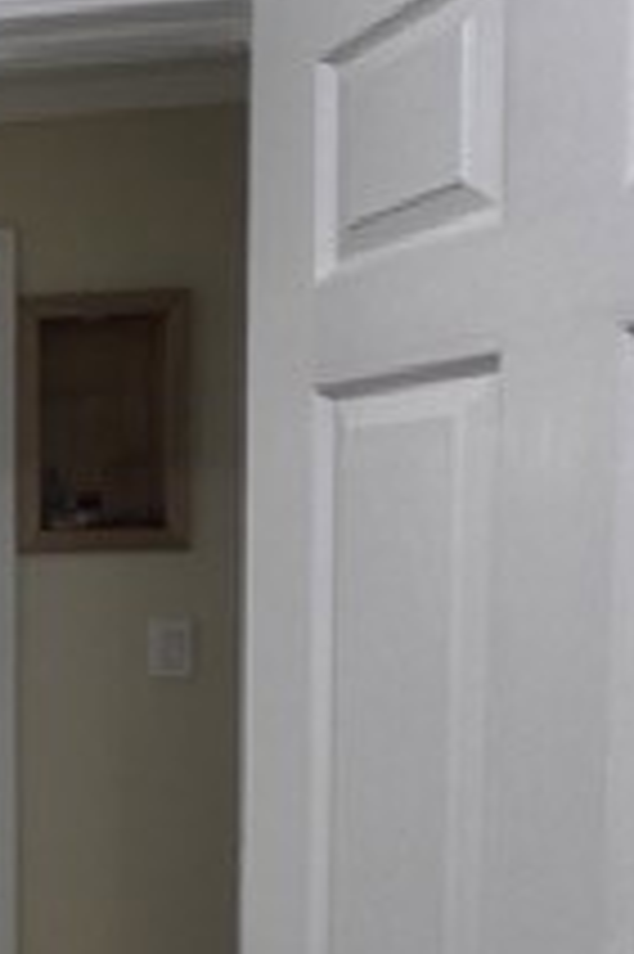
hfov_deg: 22.2
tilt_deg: -3.3
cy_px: 612
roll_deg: +0.5
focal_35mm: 44
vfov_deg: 44.1
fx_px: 1164
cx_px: -427
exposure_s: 1/120
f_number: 2.2
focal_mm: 2.22
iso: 64
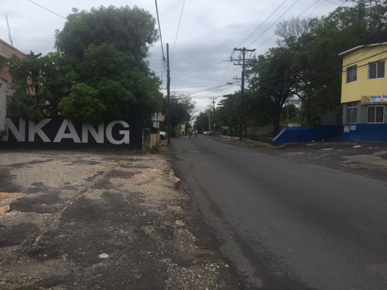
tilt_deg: -1.2
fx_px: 324
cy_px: 145
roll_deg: -2.1
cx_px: 194
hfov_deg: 61.7
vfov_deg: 48.2
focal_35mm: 29
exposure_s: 1/1883
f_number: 2.2
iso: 32
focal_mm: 4.15
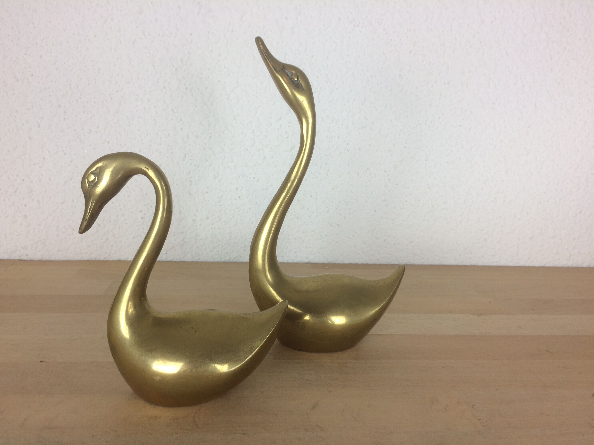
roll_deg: -3.0
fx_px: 498
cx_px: 297
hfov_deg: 61.7
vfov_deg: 48.2
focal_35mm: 29
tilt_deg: -10.6
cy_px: 222
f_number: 2.2
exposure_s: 1/50
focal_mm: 4.15
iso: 40
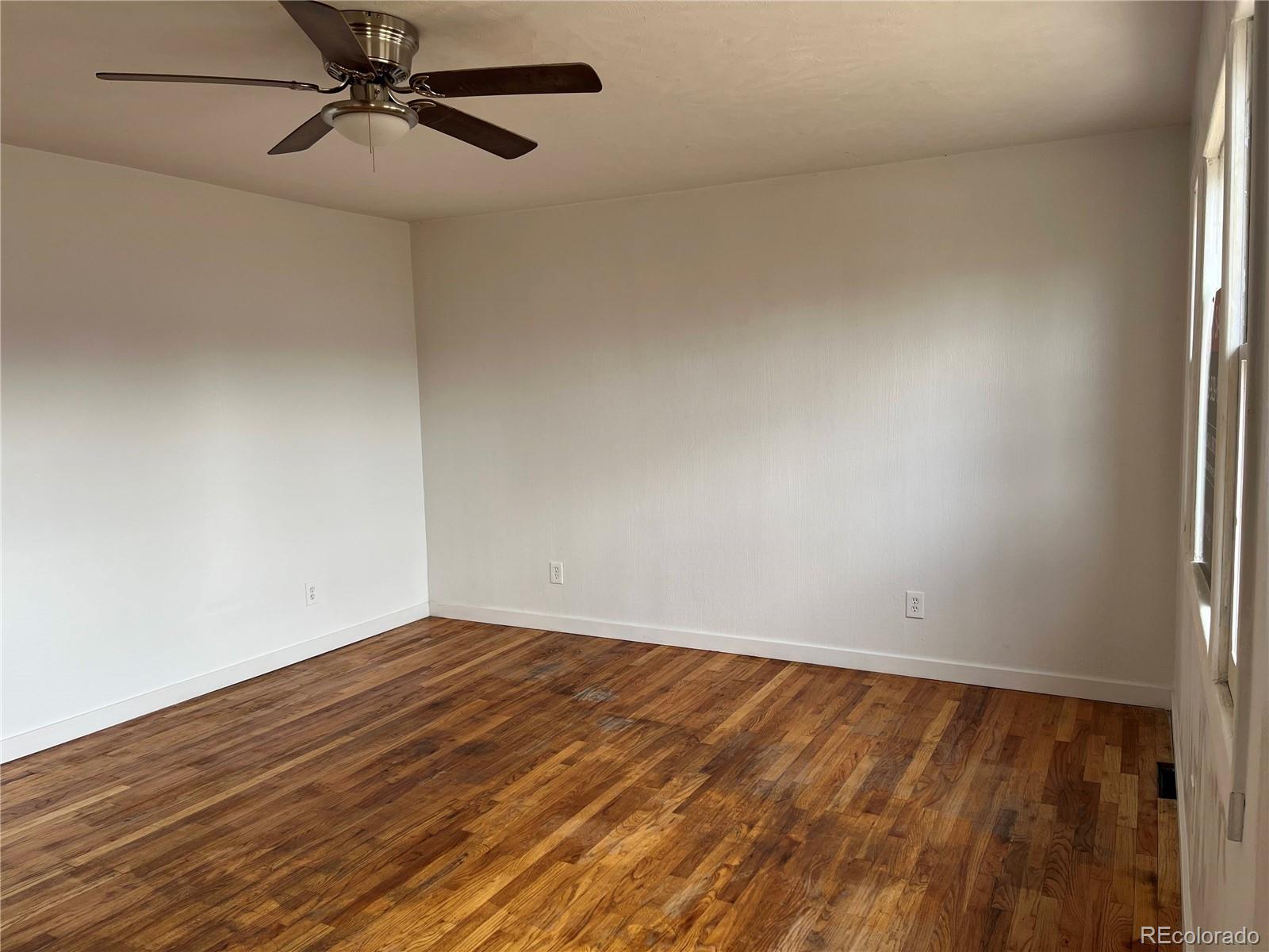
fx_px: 953
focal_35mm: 26
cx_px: 634
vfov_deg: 53.1
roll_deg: +1.0
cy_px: 476
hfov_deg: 67.3
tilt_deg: -5.2
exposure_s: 1/124
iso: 32
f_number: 1.6
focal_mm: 5.1
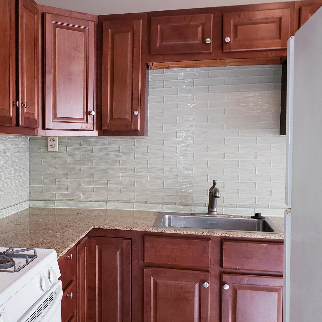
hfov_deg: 41.9
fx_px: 410
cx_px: 92
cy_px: 163
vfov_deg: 42.8
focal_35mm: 39
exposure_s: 1/30
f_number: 2.4
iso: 100
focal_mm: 4.3
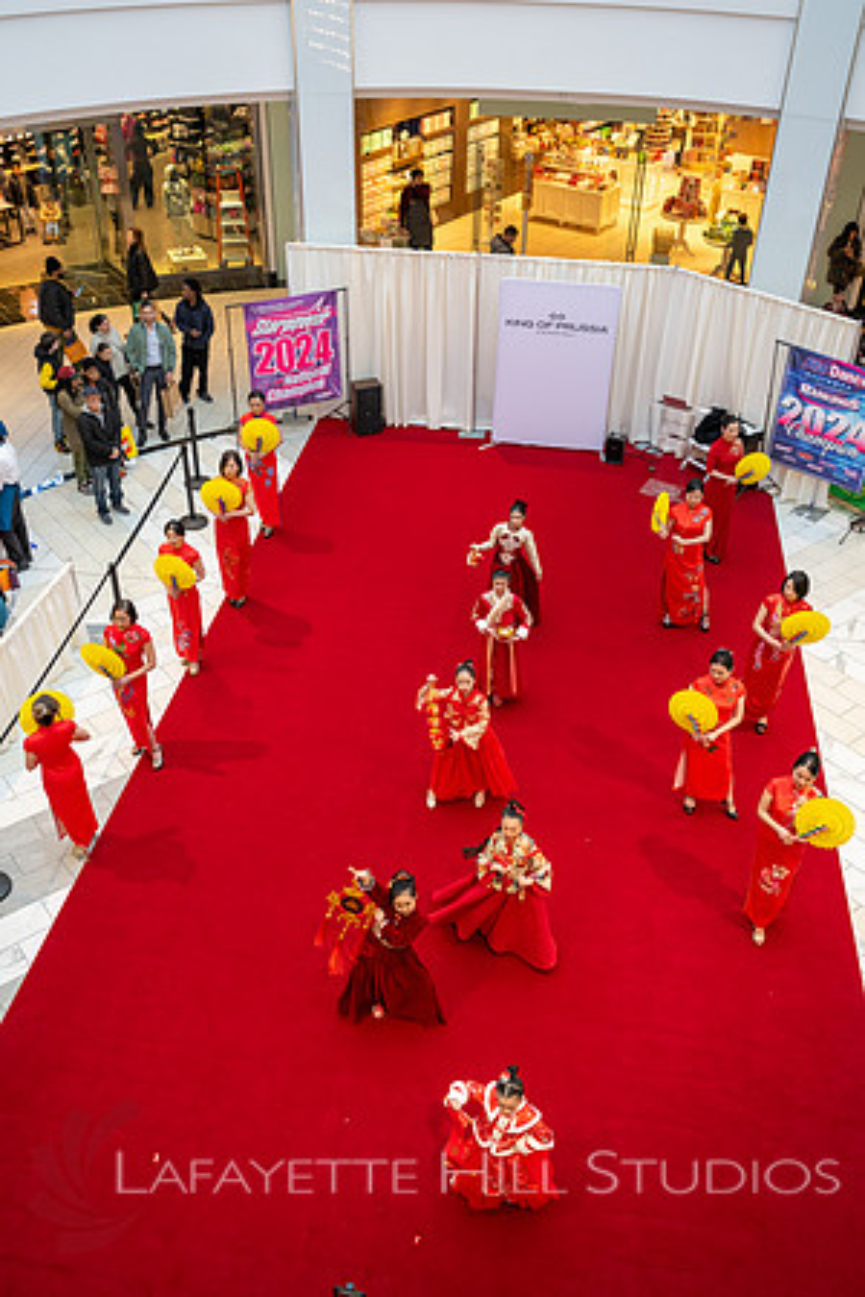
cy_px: 648
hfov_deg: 41.7
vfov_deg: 59.5
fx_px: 1135
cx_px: 432
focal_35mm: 32
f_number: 4
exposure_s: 1/125
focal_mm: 31.5
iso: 2000
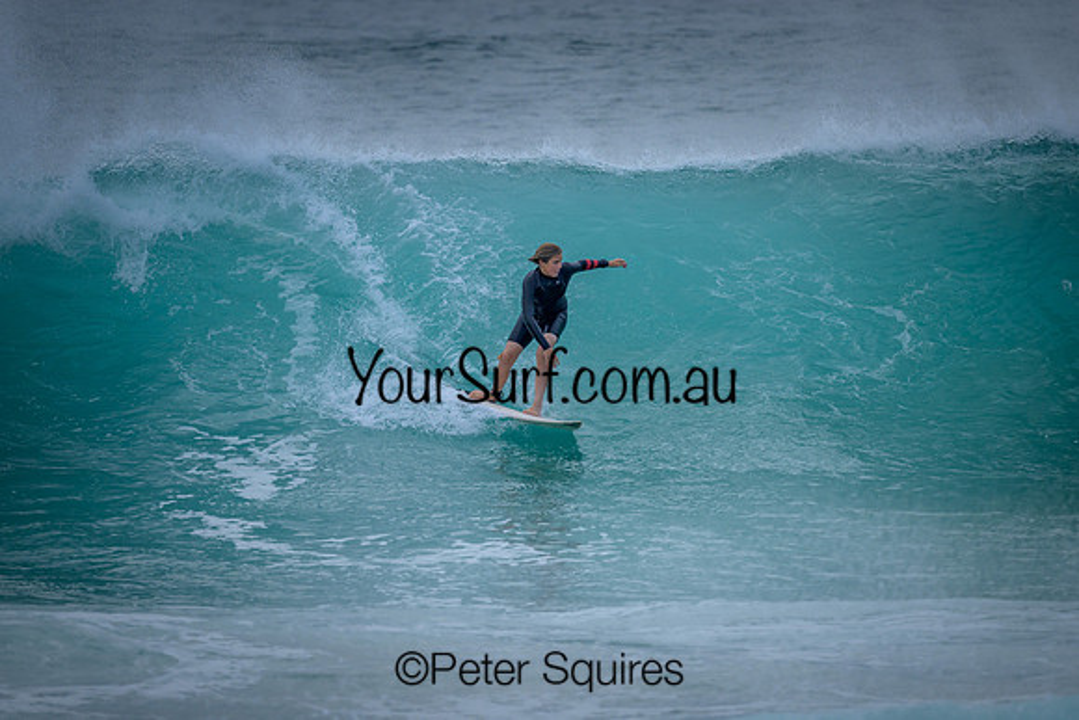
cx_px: 540
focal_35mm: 800
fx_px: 23982
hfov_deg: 2.6
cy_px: 360
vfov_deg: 1.7
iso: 720
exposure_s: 1/2000
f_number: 6.3
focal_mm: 800
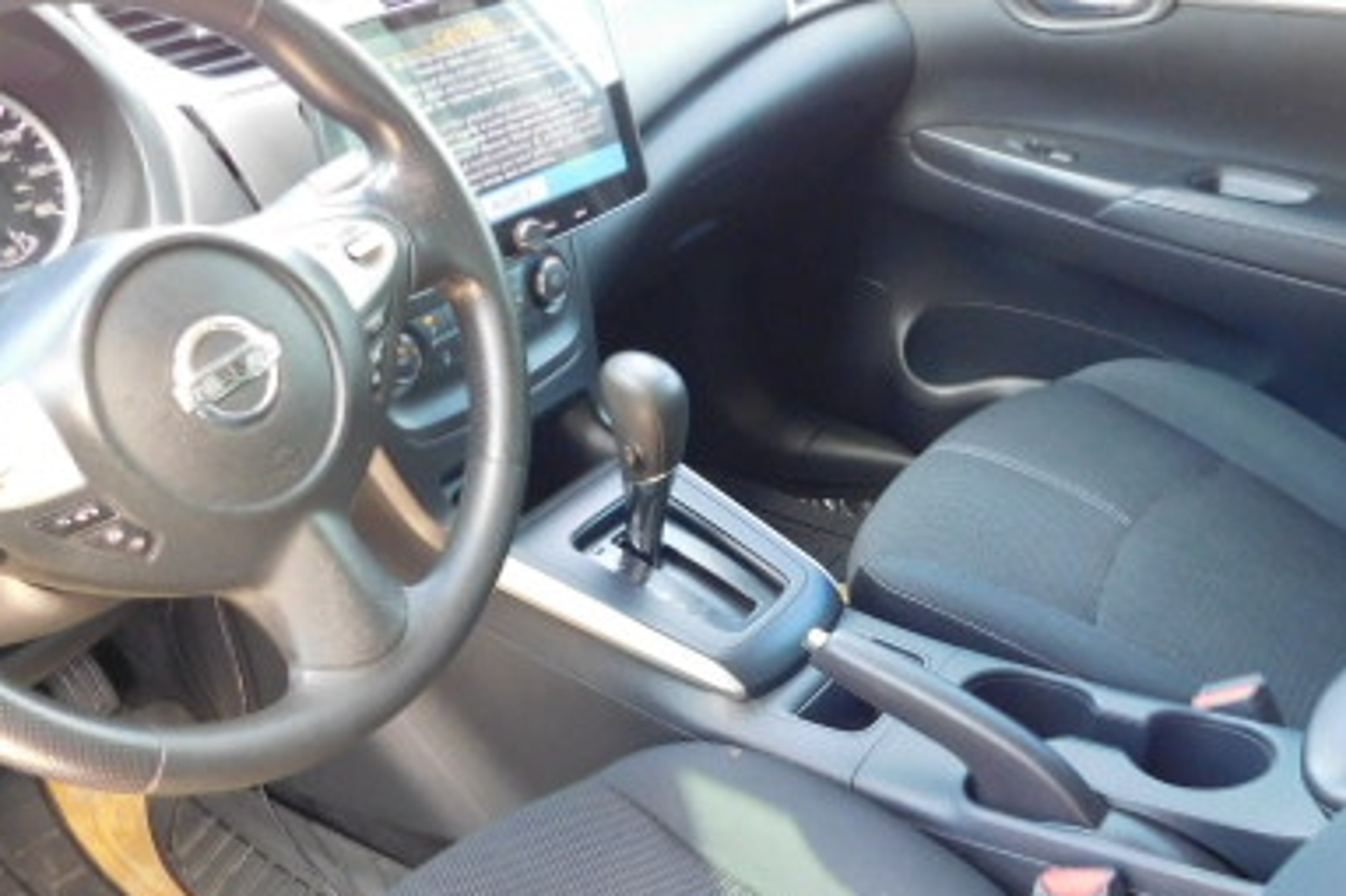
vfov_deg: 33.1
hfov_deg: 48.2
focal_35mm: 40
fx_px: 1495
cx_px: 798
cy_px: 583
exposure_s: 1/30
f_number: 3
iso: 320
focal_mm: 4
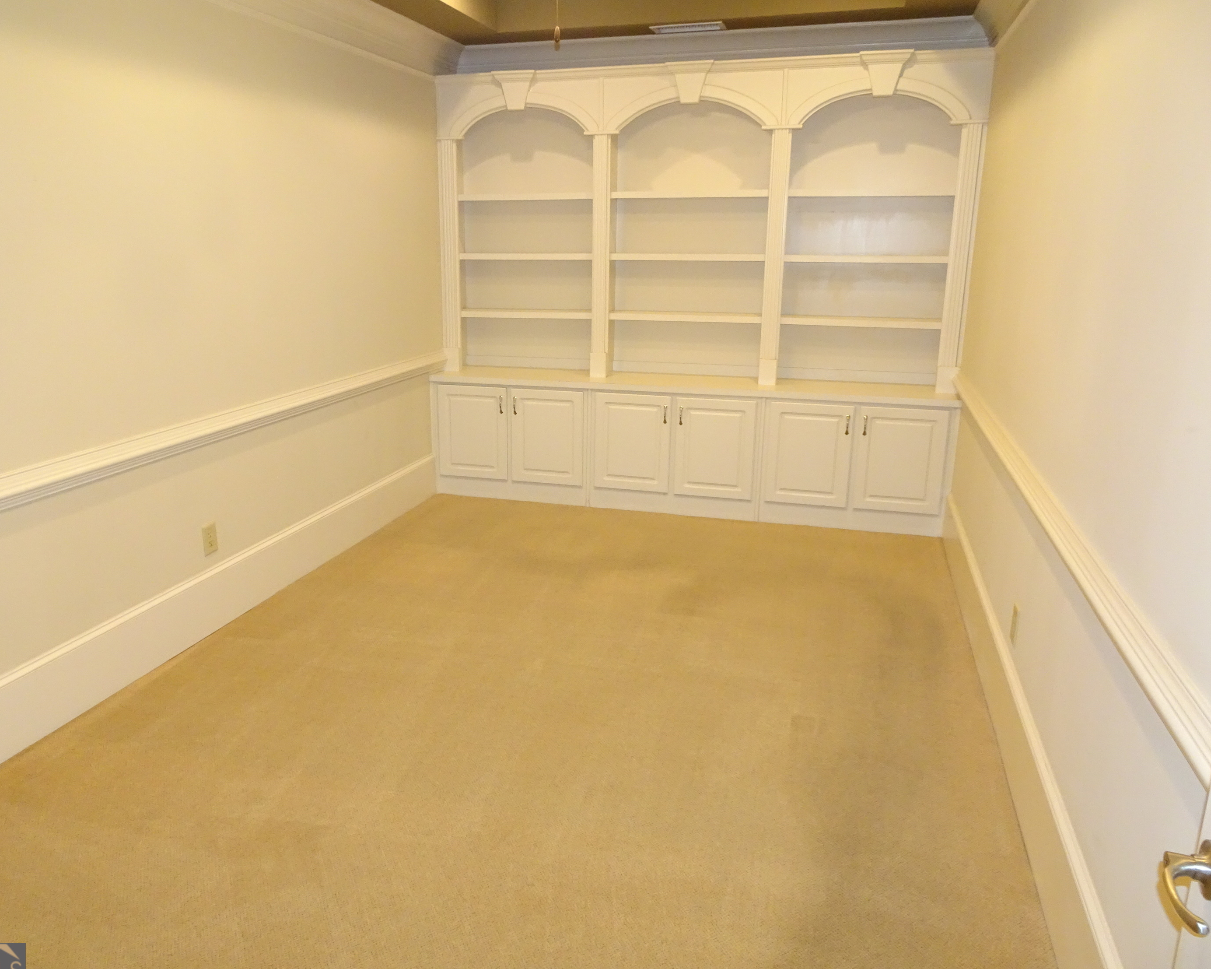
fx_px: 932
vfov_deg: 54.9
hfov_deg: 65.9
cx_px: 547
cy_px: 489
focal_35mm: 26
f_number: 3.5
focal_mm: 4.1
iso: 640
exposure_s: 1/30
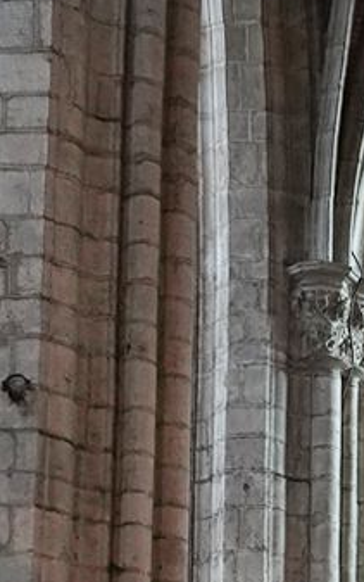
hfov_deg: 8.6
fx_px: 2299
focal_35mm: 145
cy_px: 876
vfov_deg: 13.6
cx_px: 700
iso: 3200
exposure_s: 1/80
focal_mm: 24
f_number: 5
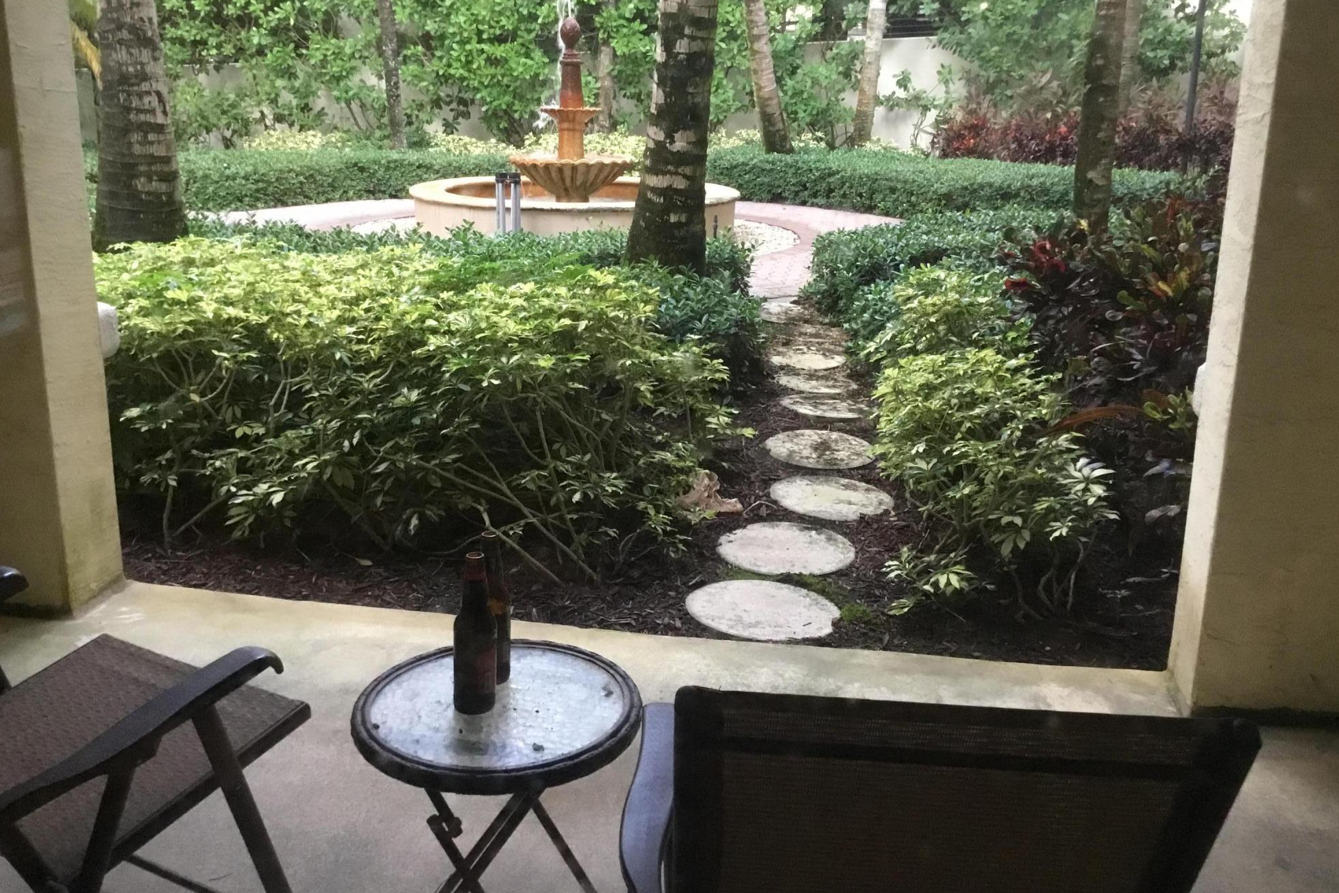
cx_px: 672
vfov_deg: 39.9
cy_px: 387
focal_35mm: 33
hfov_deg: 57.2
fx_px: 1227
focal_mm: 3.3
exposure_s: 1/30
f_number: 2.4
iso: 200
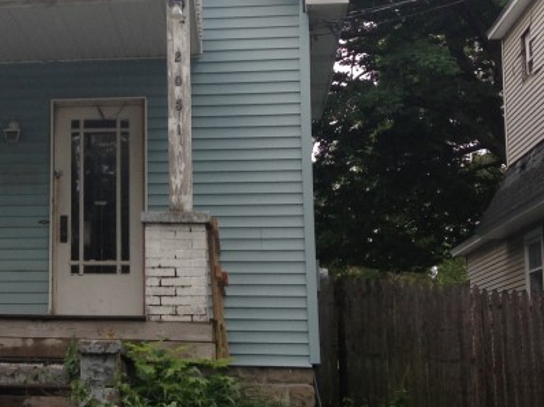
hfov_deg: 21.9
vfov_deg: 17.3
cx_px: -45
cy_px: 156
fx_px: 1335
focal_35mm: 85
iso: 50
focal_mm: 4.13
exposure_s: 1/352
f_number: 2.4
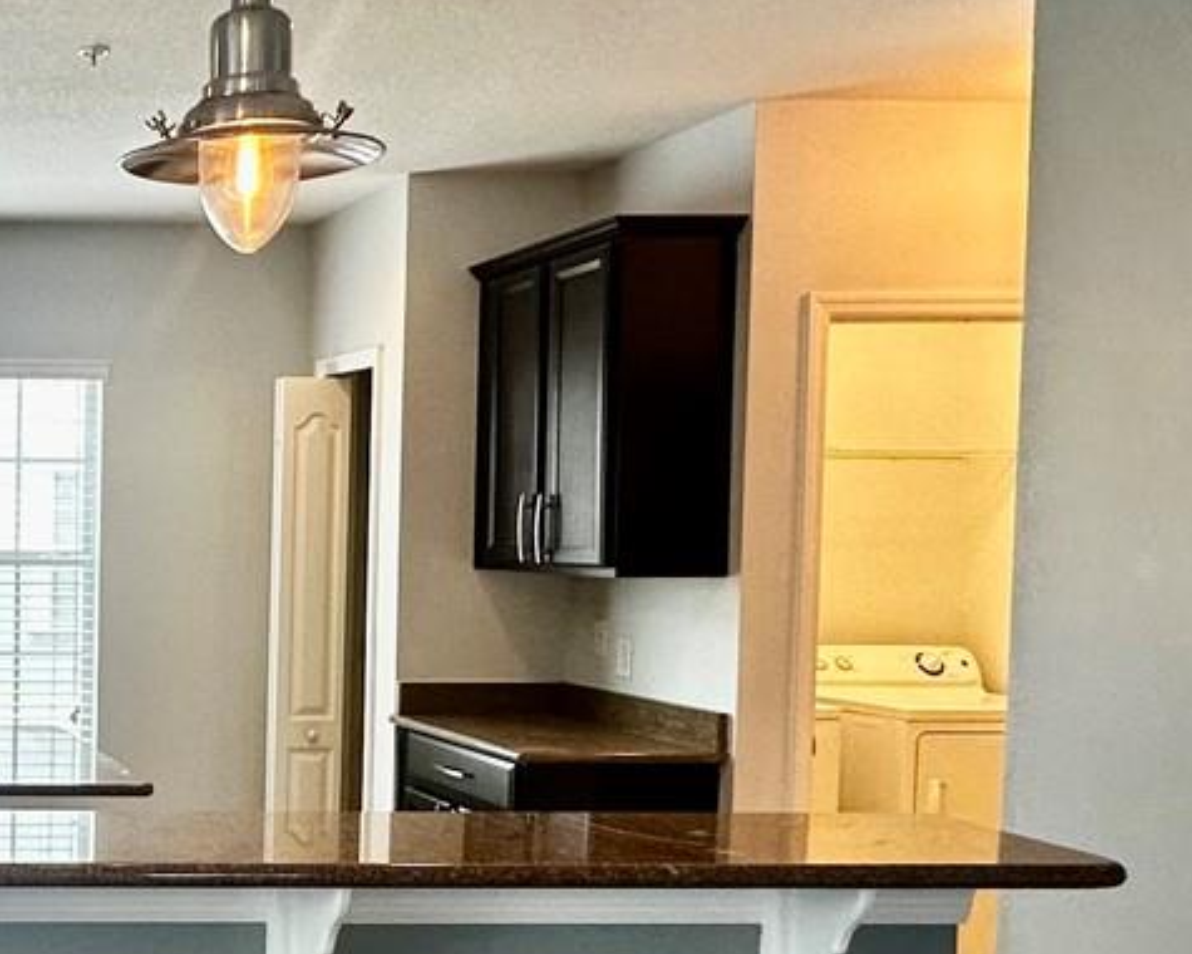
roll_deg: +0.3
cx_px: -208
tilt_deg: -2.4
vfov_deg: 32.5
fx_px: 1623
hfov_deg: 33.5
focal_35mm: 46
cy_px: 613
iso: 160
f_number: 2.2
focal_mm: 2.22
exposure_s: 1/120
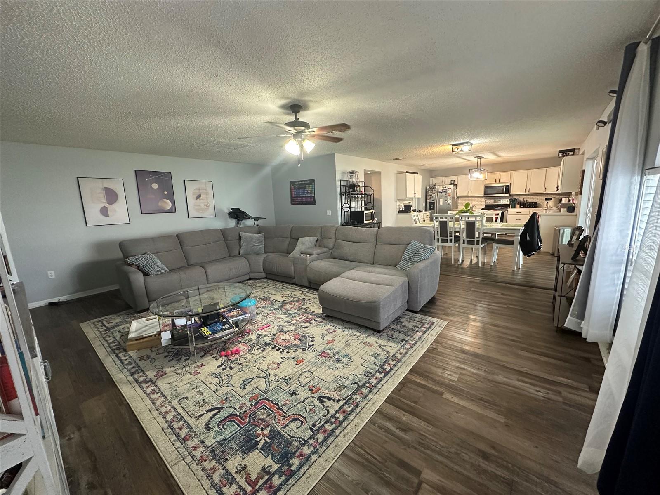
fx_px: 267
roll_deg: +1.9
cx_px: 330
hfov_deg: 102.1
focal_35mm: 14
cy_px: 248
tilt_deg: -9.8
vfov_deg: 85.7
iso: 400
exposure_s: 1/60
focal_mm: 2.22
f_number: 2.2
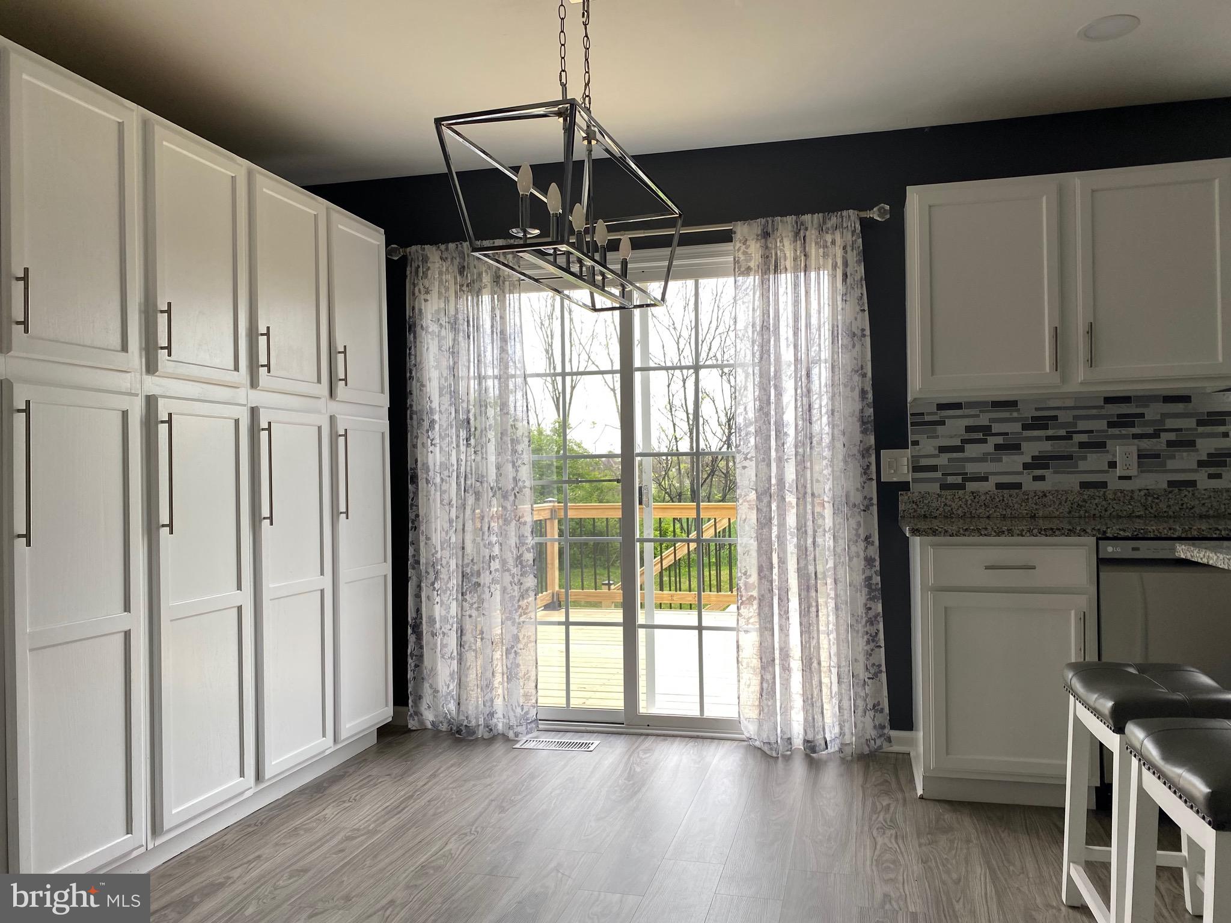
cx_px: 616
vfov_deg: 53.1
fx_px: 925
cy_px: 462
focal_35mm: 26
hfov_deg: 67.3
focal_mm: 4.25
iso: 40
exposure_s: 1/120
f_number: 1.8
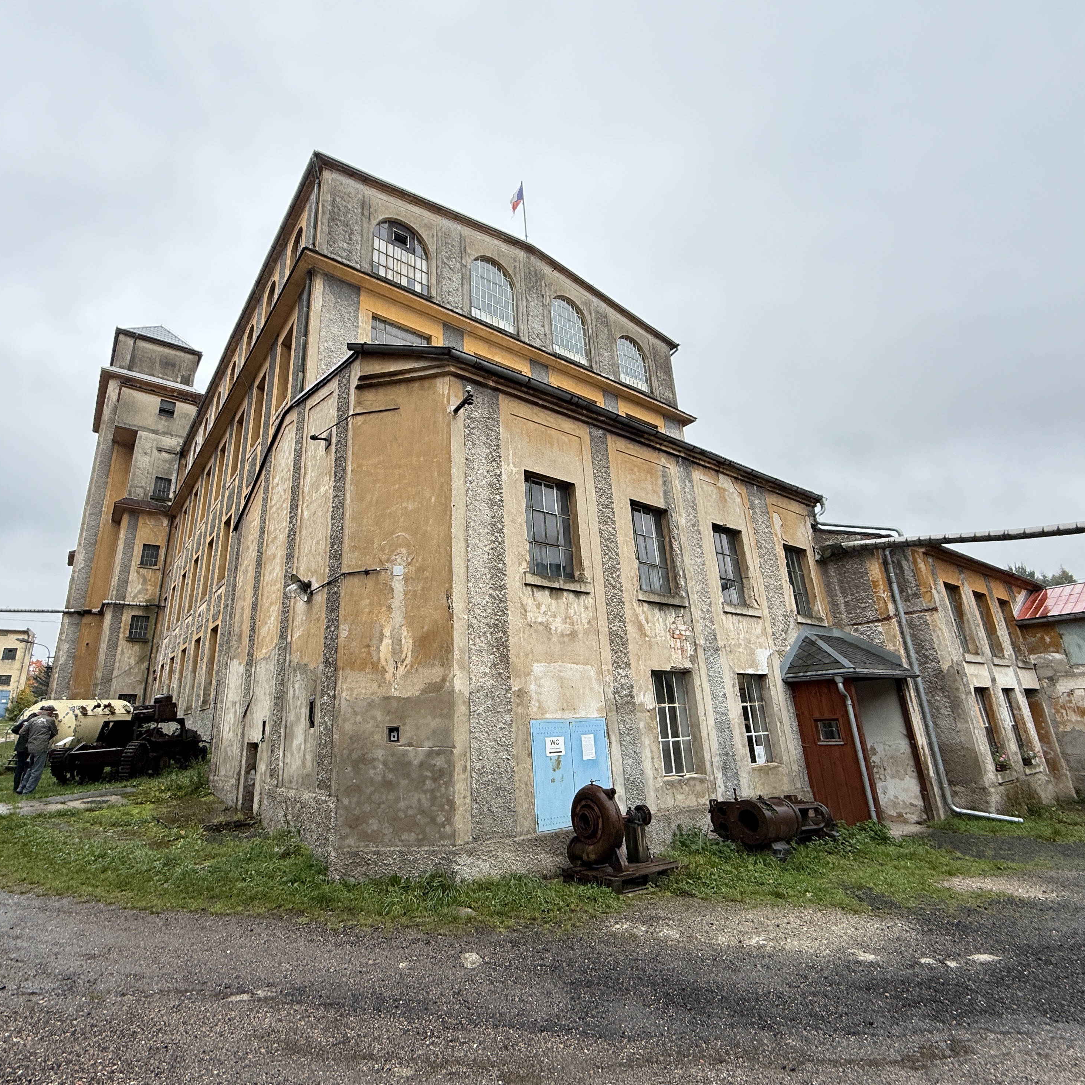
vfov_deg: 84.0
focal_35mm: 17
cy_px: 535
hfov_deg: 83.8
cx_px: 504
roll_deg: +1.9
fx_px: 603
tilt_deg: +18.5
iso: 64
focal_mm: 2.22
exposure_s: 1/114
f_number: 2.2
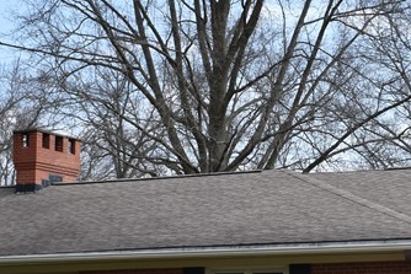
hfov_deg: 15.5
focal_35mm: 132
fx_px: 1503
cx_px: 293
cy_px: 174
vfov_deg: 10.4
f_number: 9
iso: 100
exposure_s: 1/200
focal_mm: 27
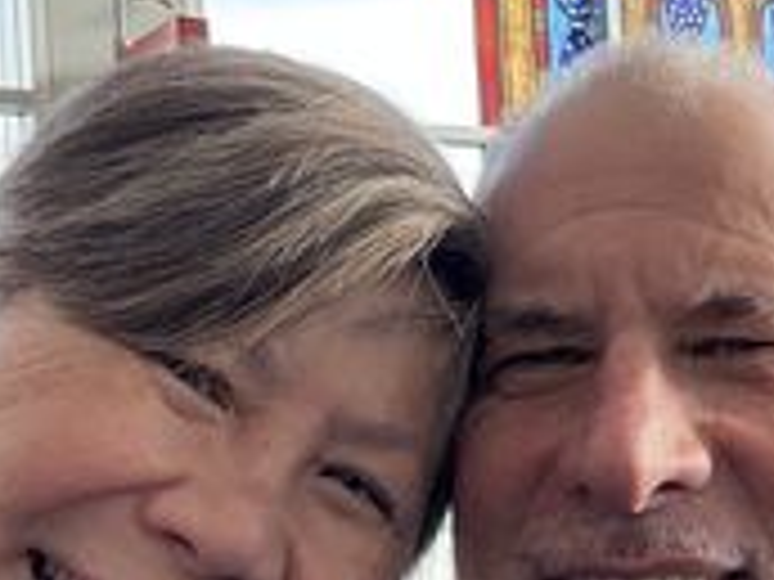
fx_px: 1498
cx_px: 675
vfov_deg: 21.9
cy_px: 348
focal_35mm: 67
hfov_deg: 28.0
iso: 64
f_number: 1.9
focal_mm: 2.69
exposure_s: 1/60
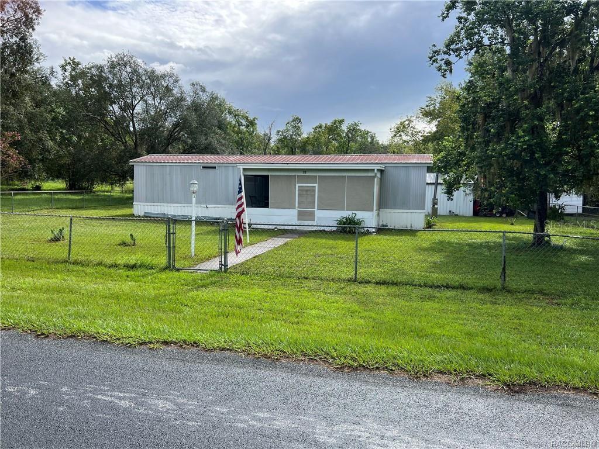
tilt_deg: -3.6
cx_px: 300
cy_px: 224
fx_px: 450
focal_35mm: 26
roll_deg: -0.9
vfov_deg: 53.1
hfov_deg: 67.3
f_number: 1.5
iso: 50
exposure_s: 1/2045
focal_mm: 5.7
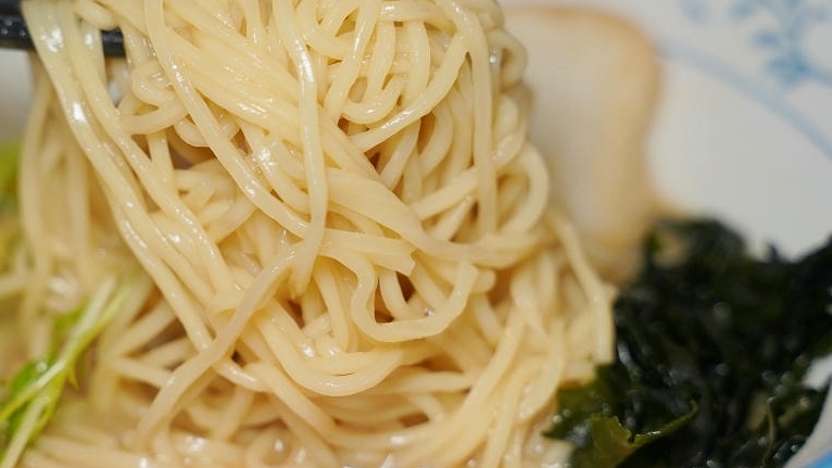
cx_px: 270
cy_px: 222
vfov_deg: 9.9
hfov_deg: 17.4
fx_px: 2714
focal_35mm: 123
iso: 200
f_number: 4
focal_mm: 75
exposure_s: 1/80
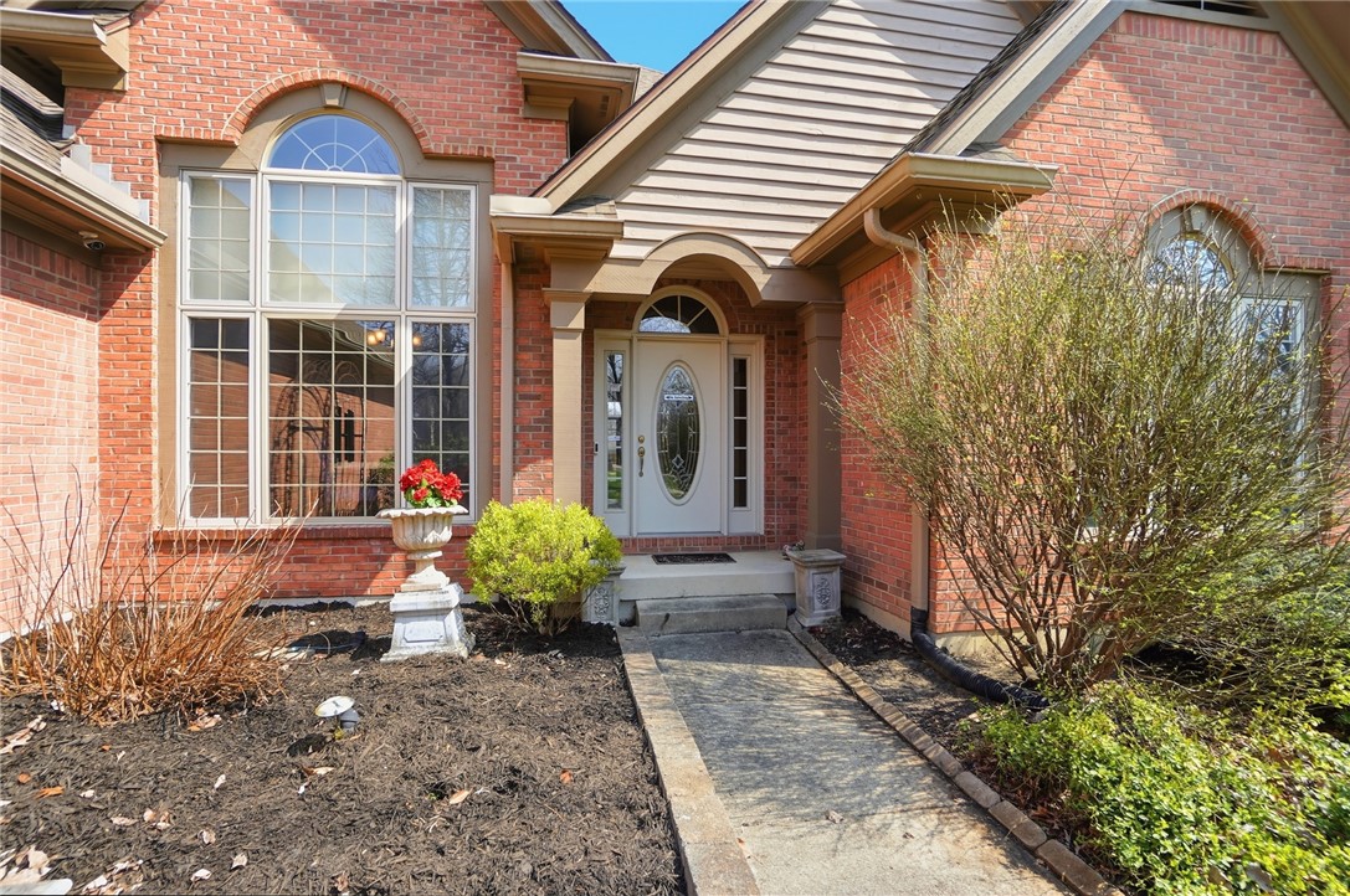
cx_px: 675
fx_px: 562
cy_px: 448
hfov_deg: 100.5
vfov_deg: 77.2
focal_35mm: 15
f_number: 4
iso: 100
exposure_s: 1/4000
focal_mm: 10
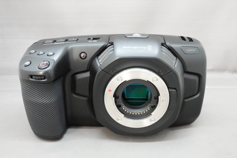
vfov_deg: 34.2
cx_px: 118
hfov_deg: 49.6
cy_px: 79
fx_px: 257
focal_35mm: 39
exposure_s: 1/40
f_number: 8
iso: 4000
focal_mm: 14.4
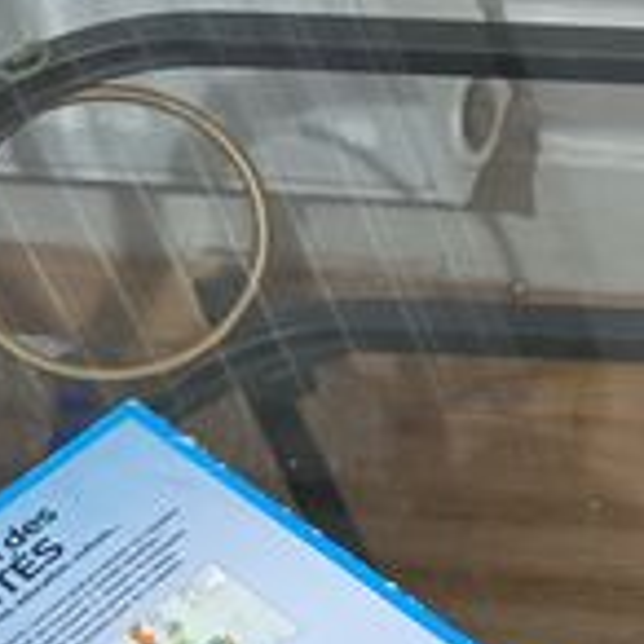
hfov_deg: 10.1
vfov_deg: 12.0
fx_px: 3052
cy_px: 168
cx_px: 1654
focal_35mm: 145
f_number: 1.88
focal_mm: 5.59
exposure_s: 1/25
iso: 857
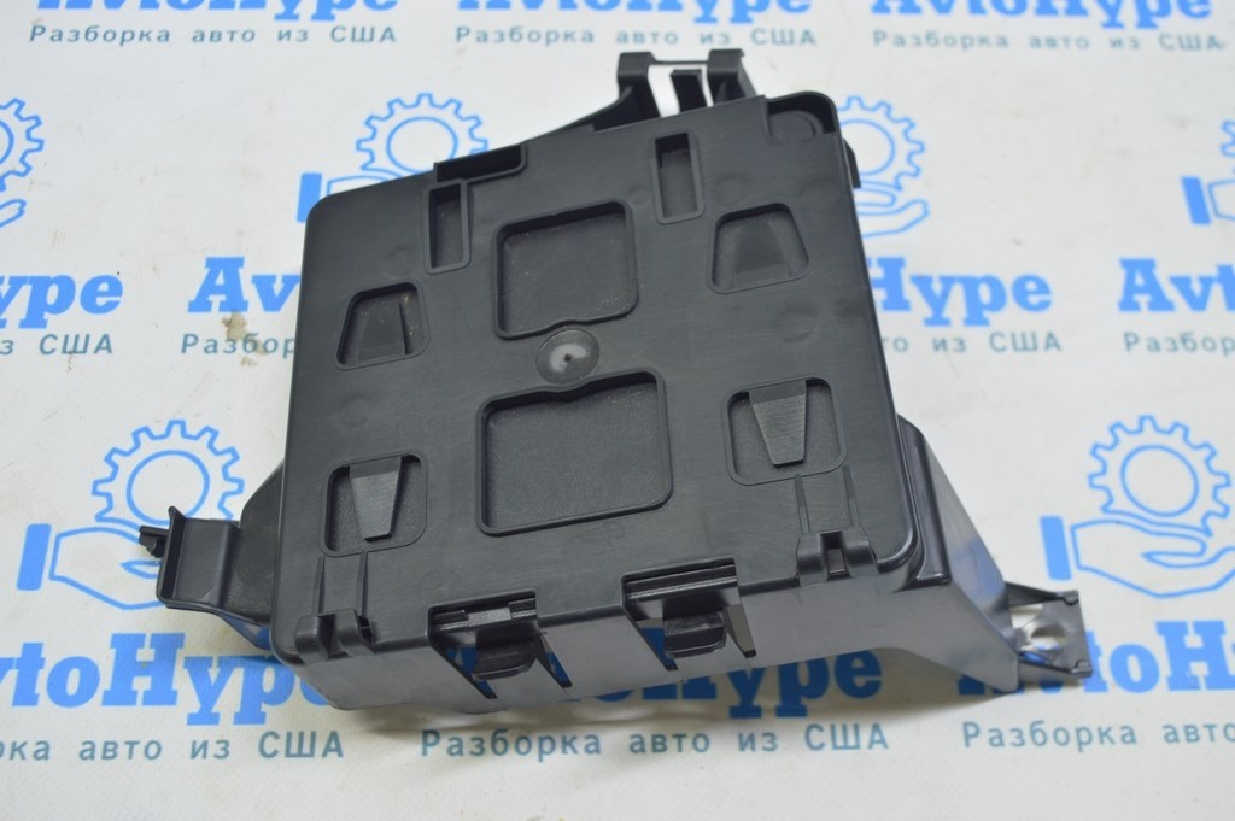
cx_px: 618
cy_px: 410
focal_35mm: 40
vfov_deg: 33.0
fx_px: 1388
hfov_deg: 48.0
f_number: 5.6
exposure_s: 1/20
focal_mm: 27
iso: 400
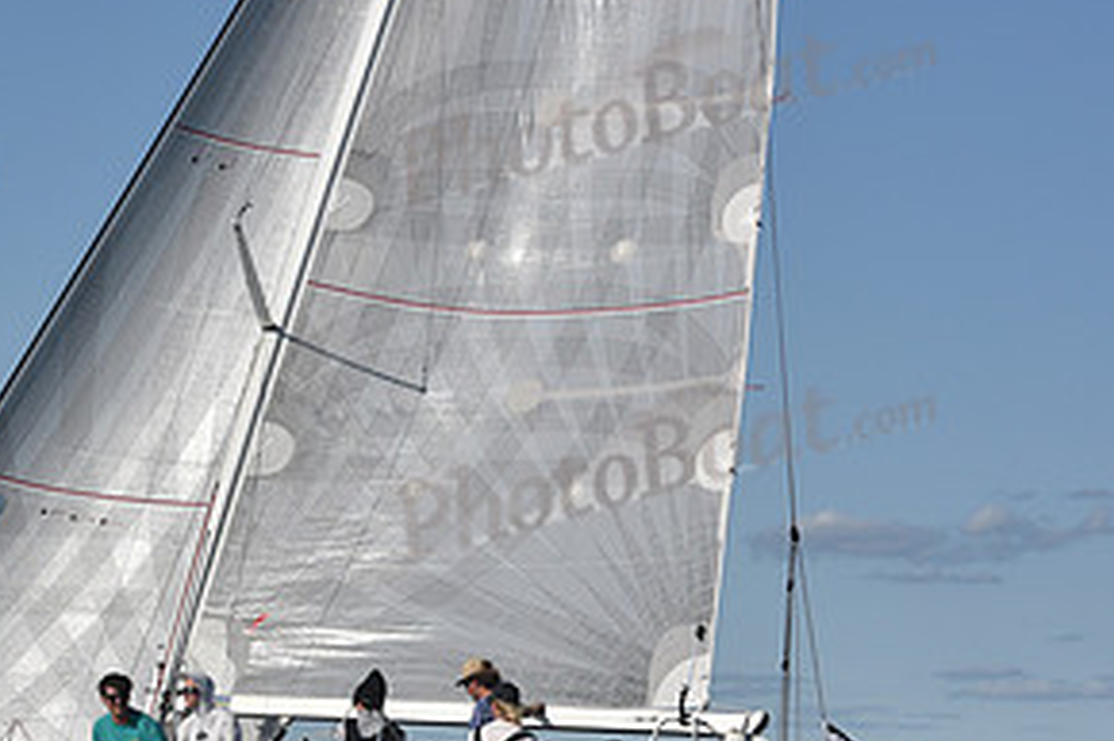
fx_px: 4330
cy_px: 716
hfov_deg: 14.6
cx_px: 200
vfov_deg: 9.7
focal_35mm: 140
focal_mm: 70
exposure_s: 1/1000
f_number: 7.1
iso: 250
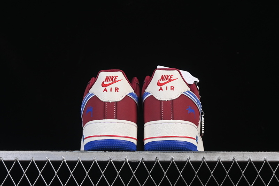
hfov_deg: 27.0
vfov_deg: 18.2
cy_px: 93
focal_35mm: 75
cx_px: 140
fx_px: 581
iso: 160
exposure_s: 1/80
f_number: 8
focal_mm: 50
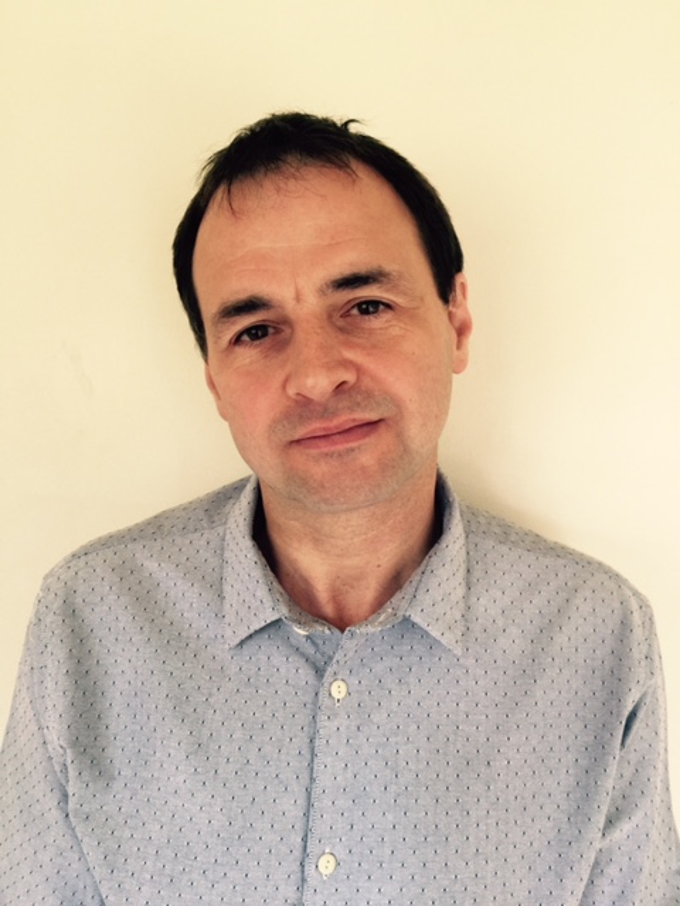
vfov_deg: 61.7
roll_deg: -1.9
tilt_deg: -9.6
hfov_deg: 48.2
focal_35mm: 29
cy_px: 453
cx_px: 340
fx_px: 760
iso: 64
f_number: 2.2
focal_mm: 4.15
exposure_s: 1/15
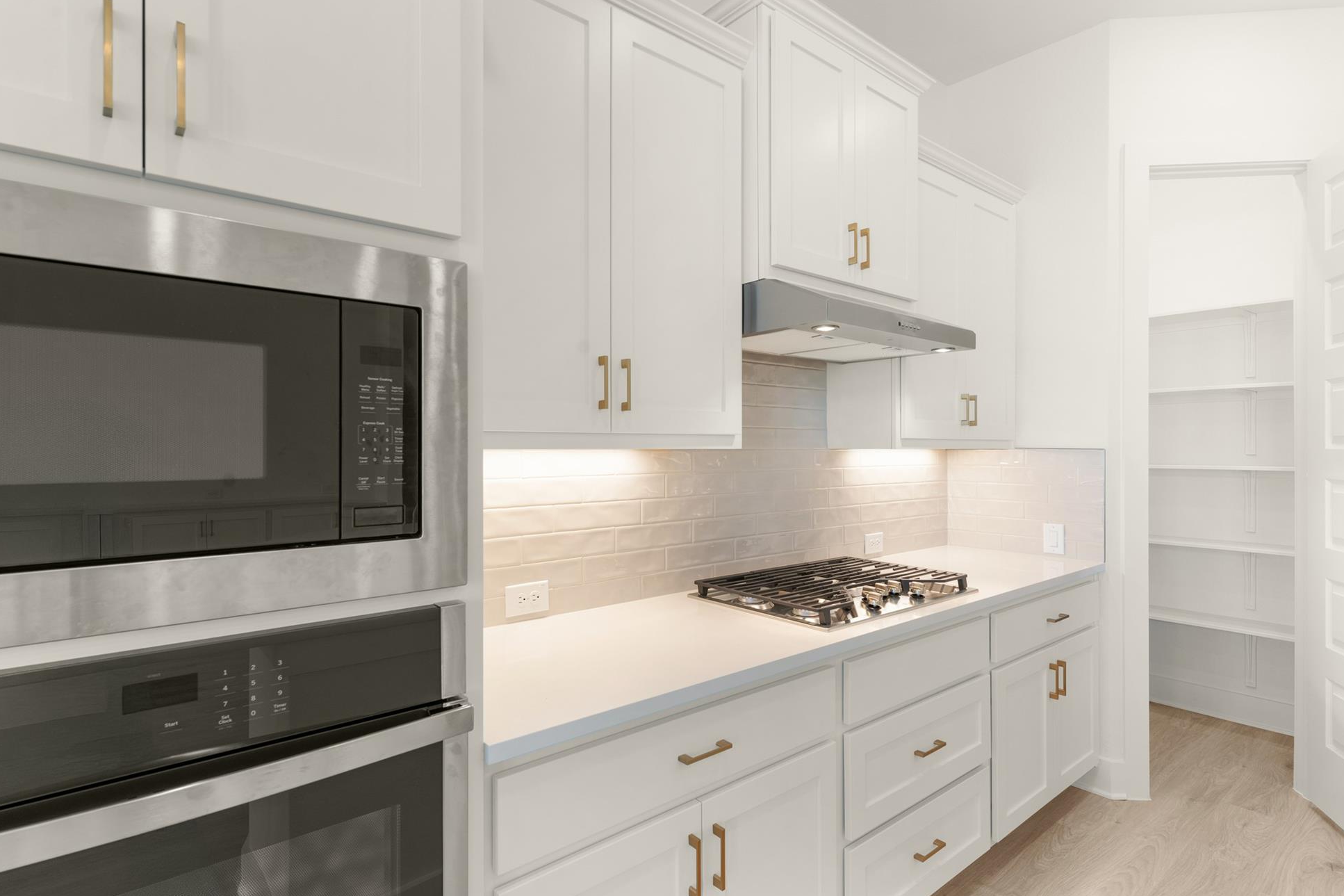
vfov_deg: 67.4
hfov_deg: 90.0
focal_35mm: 18
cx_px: 675
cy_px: 438
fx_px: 672
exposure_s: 1/2.5
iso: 100
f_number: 9
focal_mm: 17
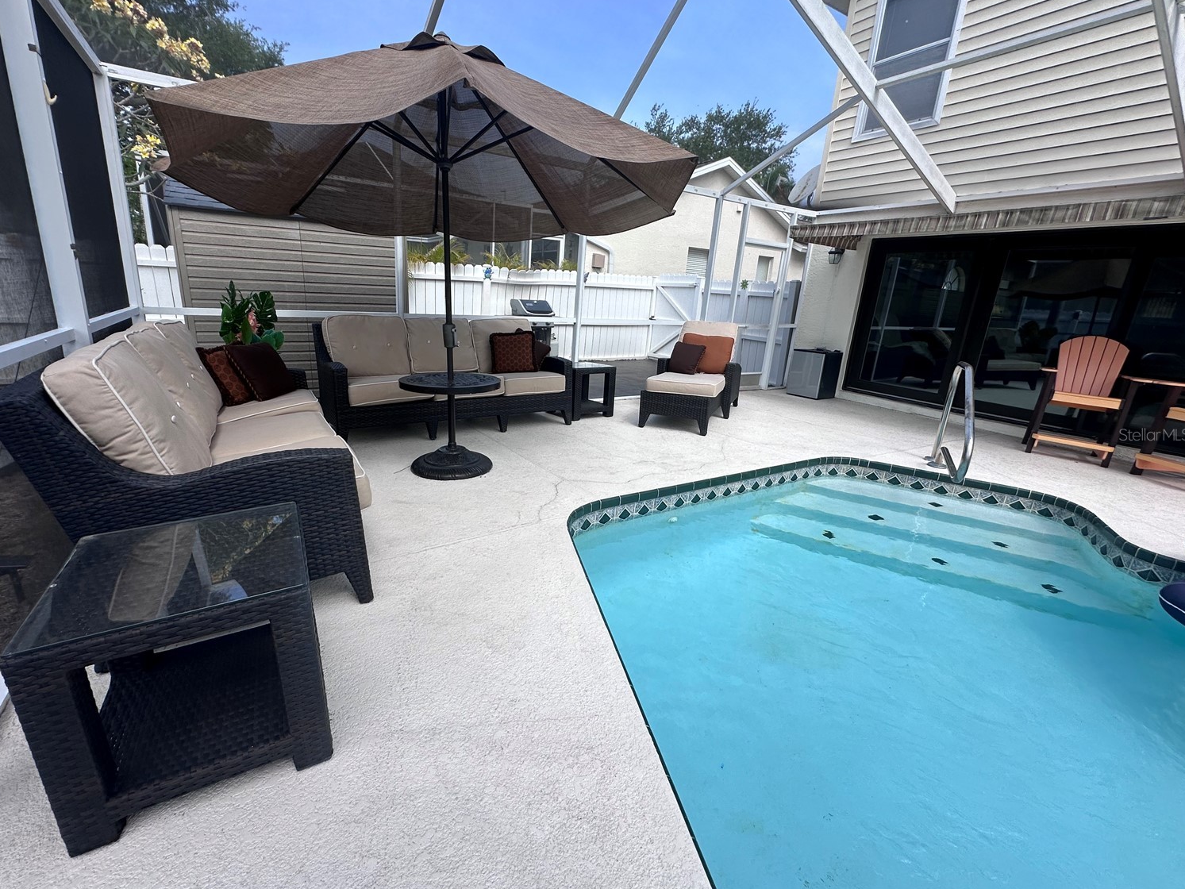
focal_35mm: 15
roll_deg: -3.5
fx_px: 514
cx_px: 559
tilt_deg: -15.7
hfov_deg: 98.1
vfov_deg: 81.7
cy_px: 434
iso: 40
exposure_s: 1/888
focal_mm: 2.22
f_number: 2.2
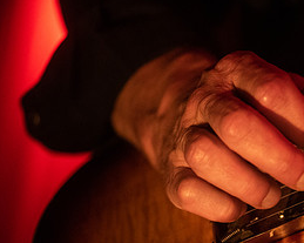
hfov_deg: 8.3
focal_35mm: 231
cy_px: 193
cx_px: 316
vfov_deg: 6.7
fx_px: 2078
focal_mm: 110
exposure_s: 1/80
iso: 3200
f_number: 3.2
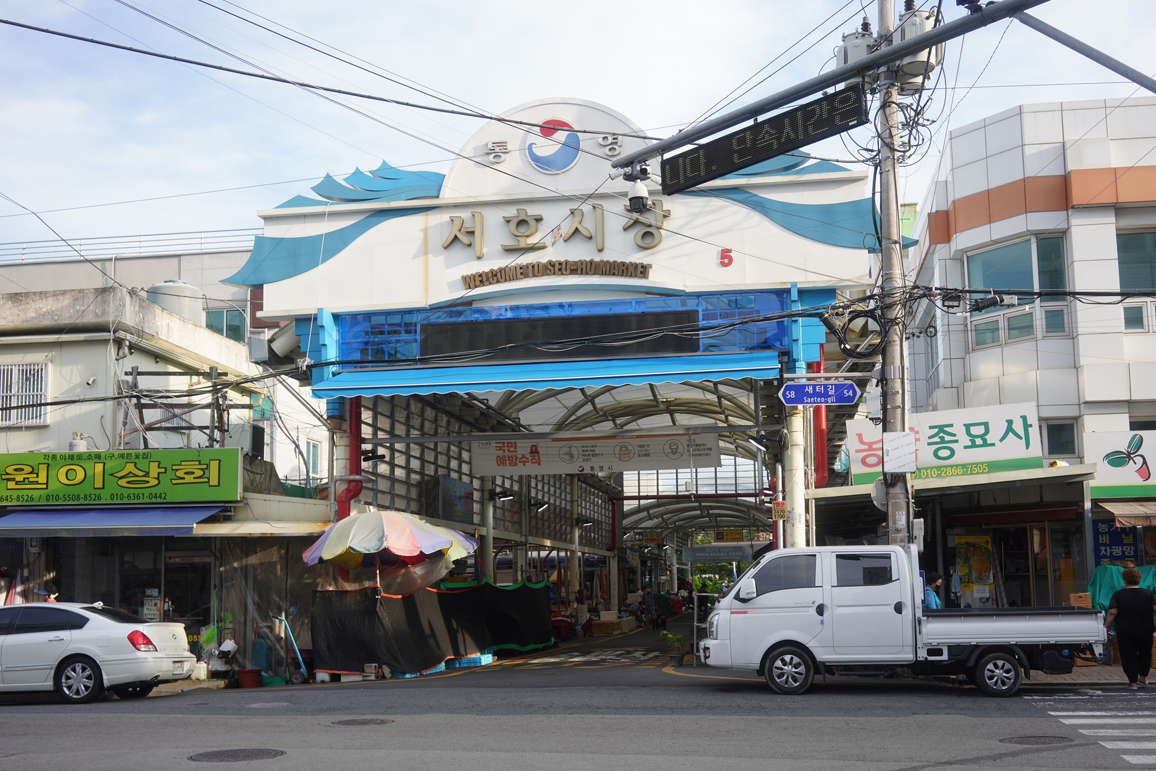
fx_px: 1124
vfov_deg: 37.9
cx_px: 578
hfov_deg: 54.4
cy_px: 386
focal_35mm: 35
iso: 100
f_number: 6.3
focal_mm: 35
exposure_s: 1/100
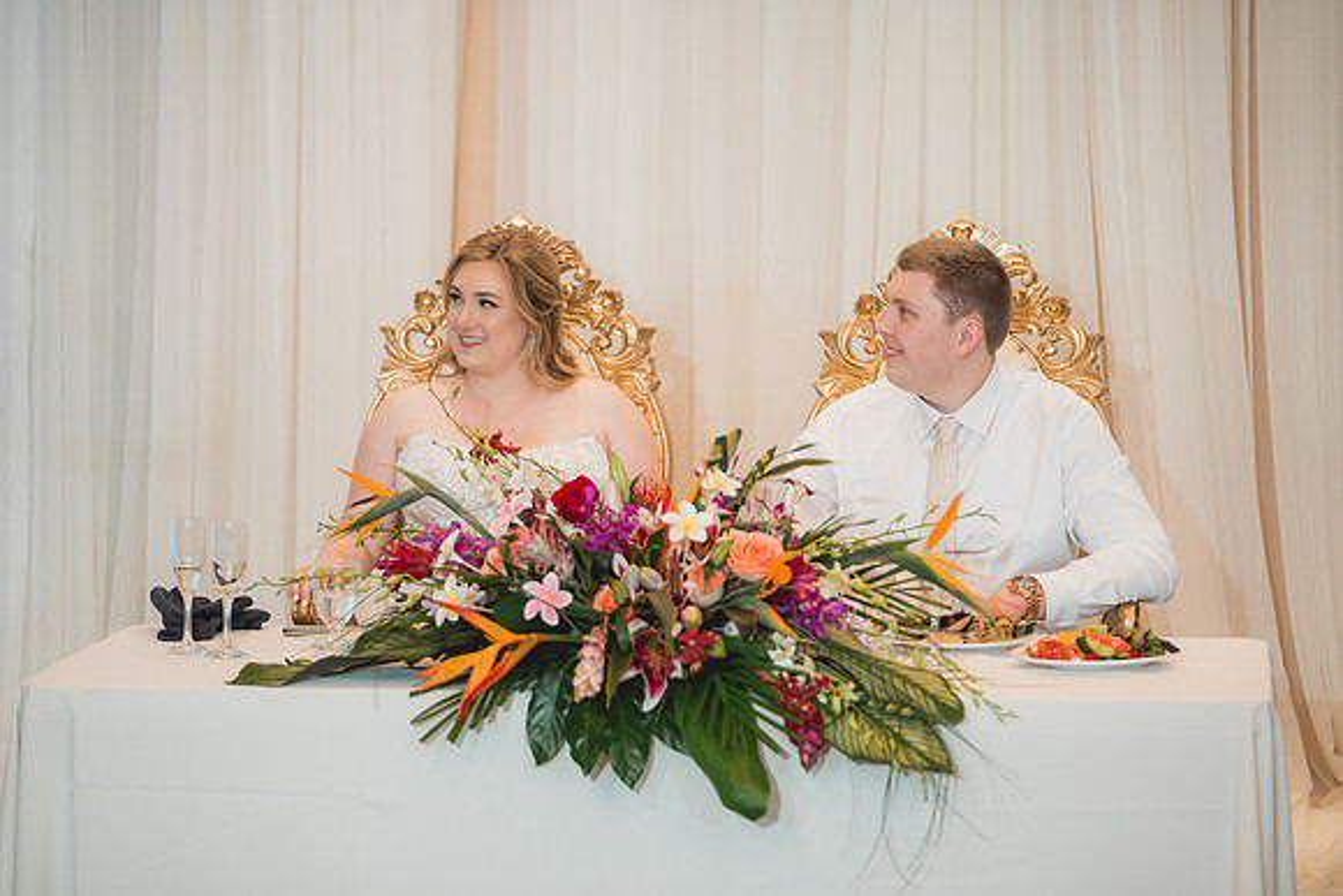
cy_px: 448
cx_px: 672
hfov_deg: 16.8
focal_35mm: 122
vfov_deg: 11.2
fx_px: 4552
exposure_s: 1/250
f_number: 2.8
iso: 1000
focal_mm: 122
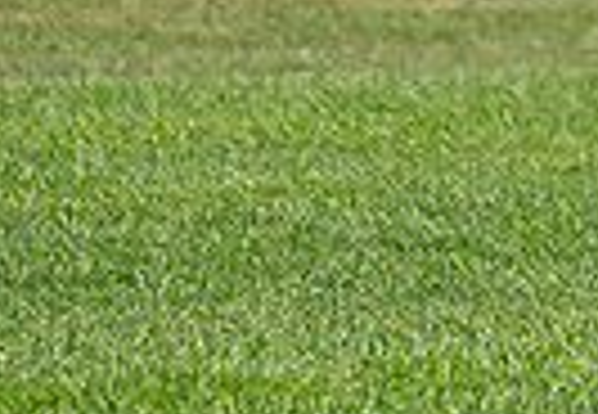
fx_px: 31155
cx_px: 918
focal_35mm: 1854
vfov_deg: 0.8
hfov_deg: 1.1
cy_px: -270
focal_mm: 200
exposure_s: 1/5000
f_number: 2.8
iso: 400
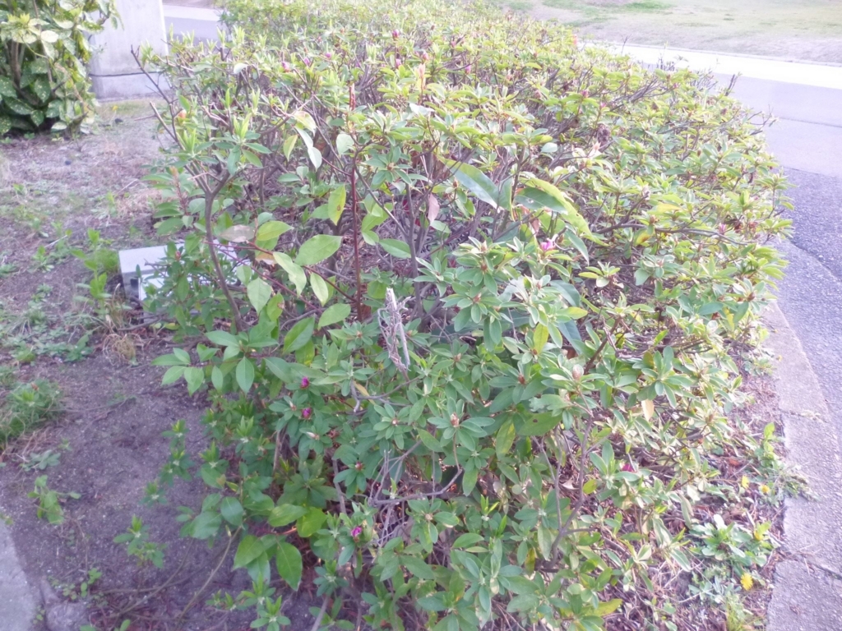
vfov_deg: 49.7
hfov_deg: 63.4
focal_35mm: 28
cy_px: 316
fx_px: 681
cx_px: 421
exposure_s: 1/60
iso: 250
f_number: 3.1
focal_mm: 5
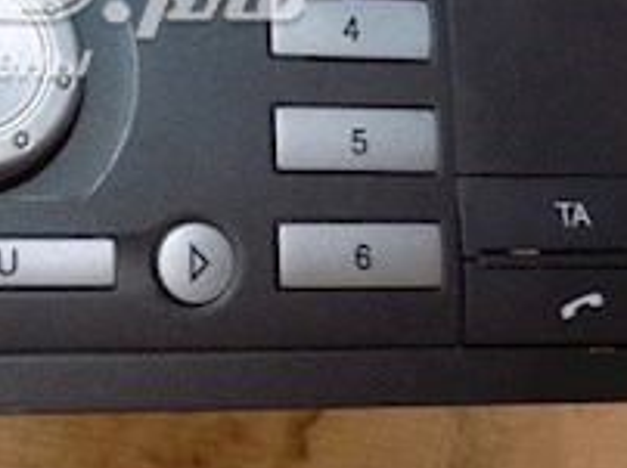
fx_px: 1321
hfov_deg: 25.1
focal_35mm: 73
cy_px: -28
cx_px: -31
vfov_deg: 19.4
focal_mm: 4
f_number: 3.1
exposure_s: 1/30
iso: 200
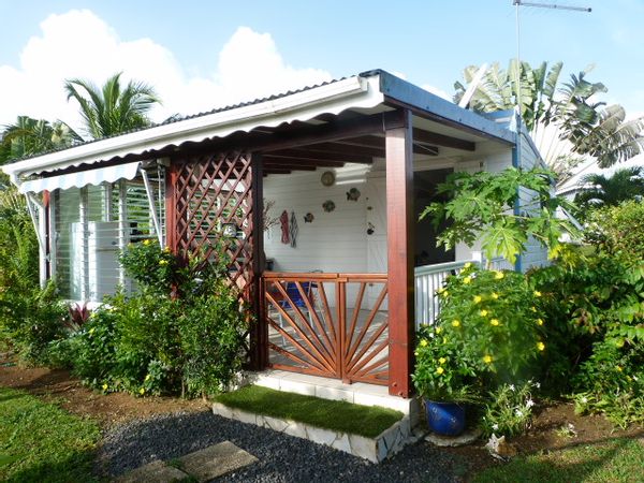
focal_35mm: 25
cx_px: 322
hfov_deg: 69.4
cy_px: 242
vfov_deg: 54.9
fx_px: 465
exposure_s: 1/250
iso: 80
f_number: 4.5
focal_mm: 4.5
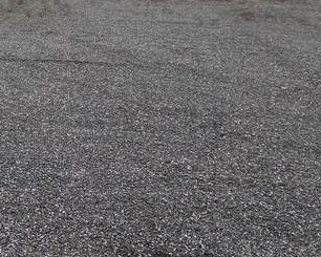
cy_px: -15
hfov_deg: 31.6
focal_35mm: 53
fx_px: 504
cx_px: -26
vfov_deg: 26.7
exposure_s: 1/3255
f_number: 2.2
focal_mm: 2.2
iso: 50
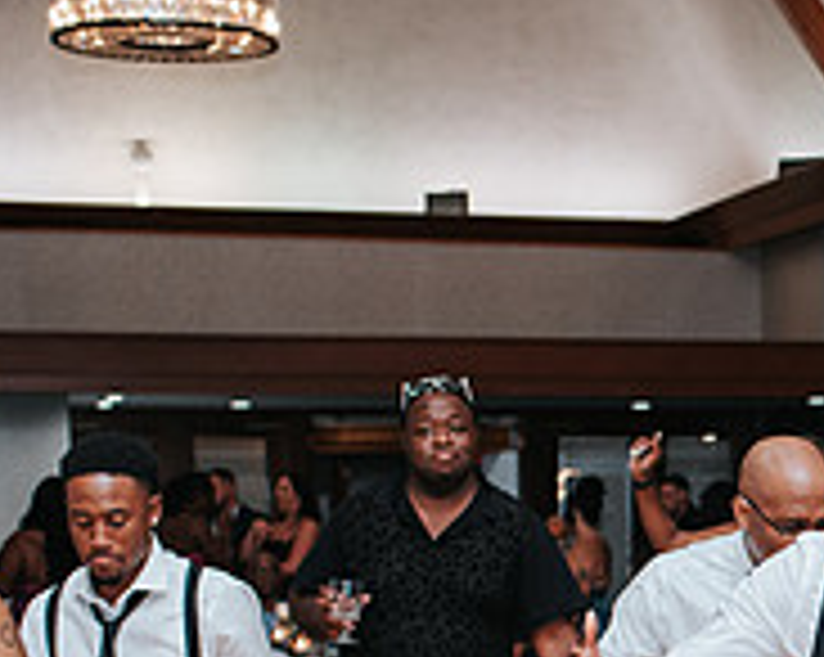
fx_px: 2680
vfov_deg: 13.5
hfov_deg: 16.7
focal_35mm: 110
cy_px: 818
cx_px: 1017
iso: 1000
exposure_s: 1/200
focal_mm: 35
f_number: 3.2
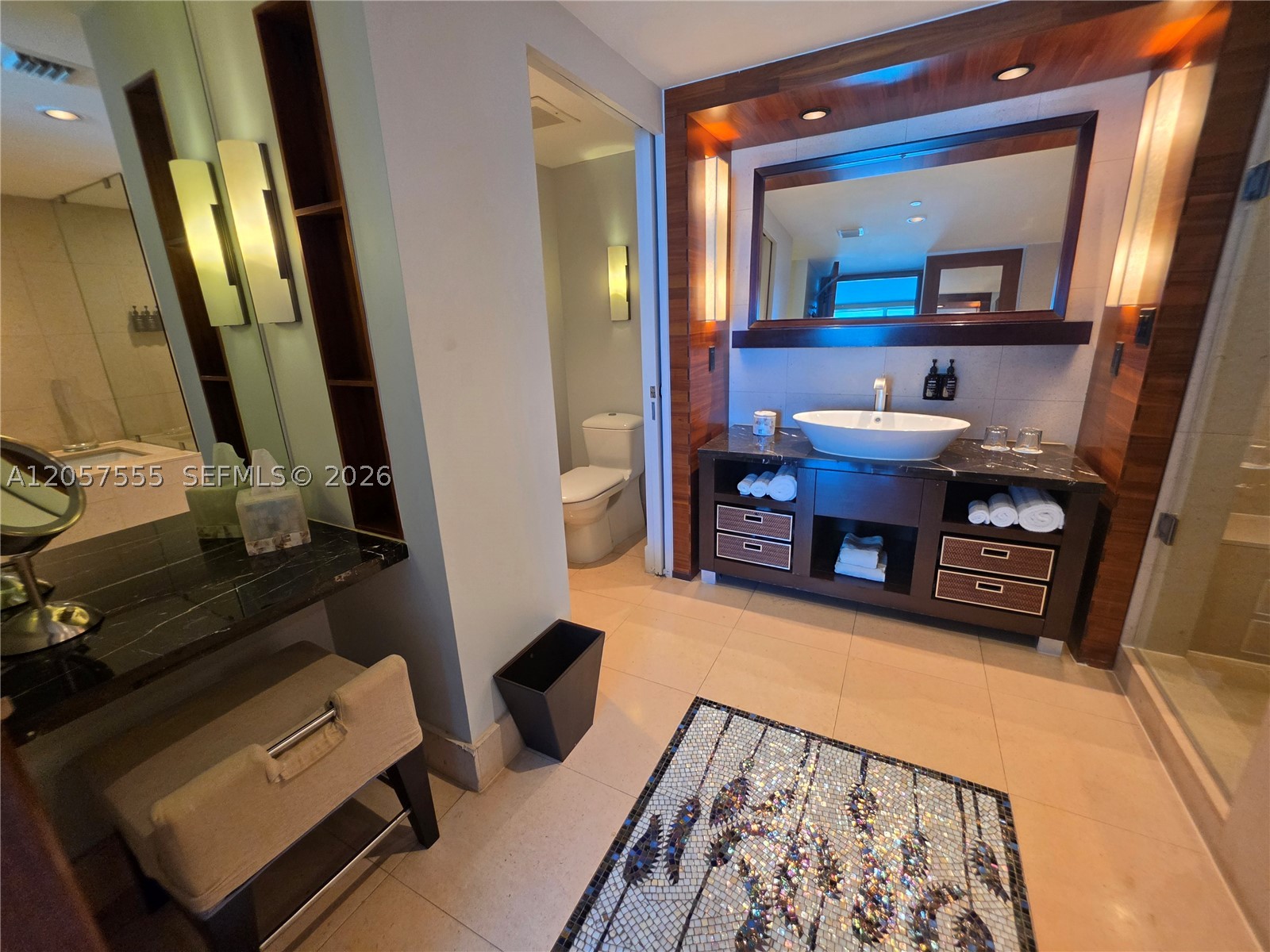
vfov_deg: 89.9
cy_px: 476
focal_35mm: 13
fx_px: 477
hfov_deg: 106.2
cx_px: 635
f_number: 1.9
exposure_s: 1/120
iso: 200
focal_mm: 2.2
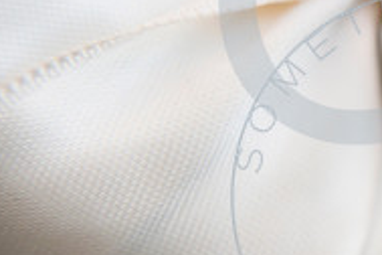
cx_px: 540
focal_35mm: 184
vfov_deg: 7.4
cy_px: 27
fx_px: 1952
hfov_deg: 10.8
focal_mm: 60
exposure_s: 1/160
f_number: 5.6
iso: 100
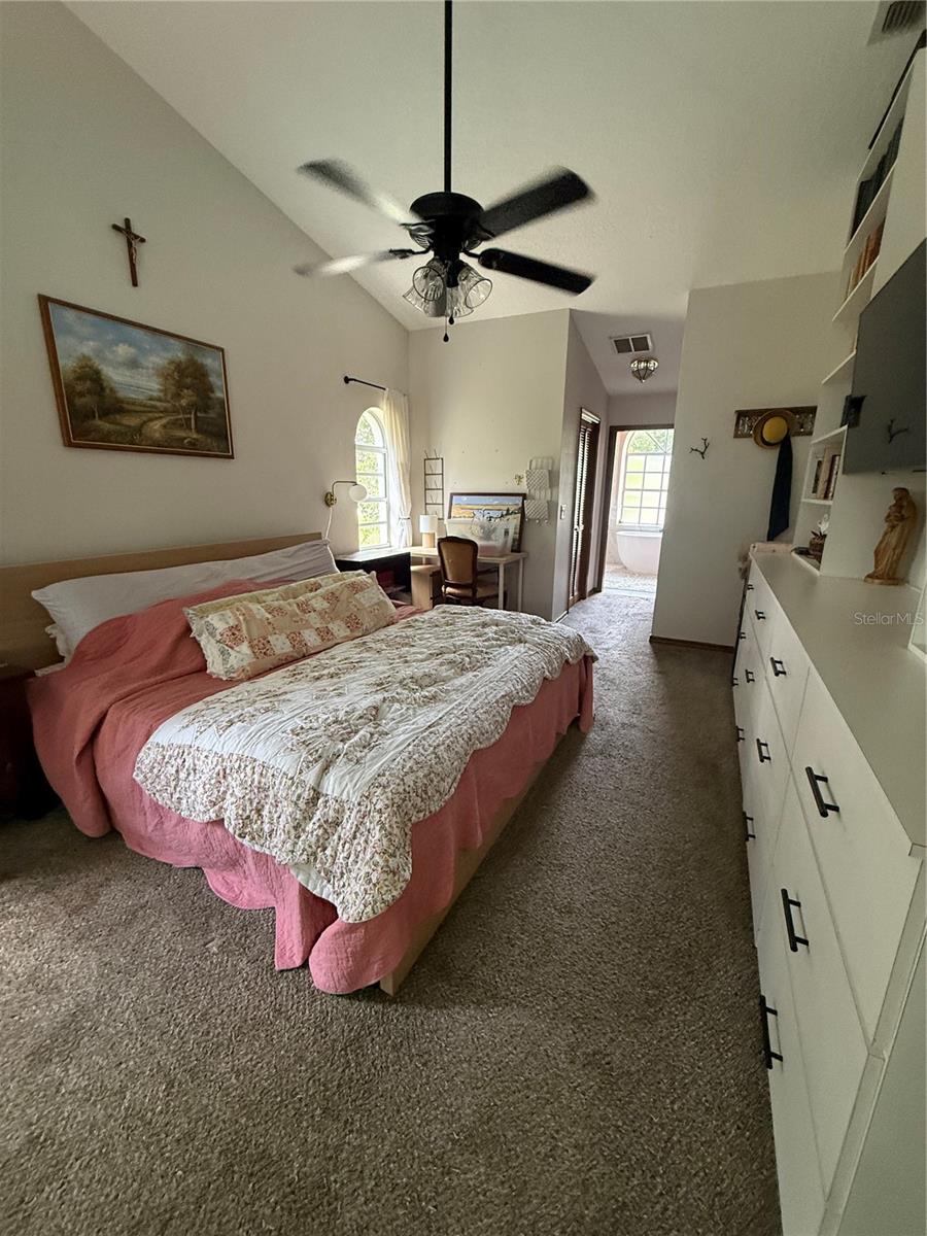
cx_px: 464
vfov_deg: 102.1
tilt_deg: -14.6
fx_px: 500
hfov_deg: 85.7
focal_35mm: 14
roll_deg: -0.5
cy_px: 618
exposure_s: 1/60
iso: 400
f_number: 2.2
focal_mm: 2.22
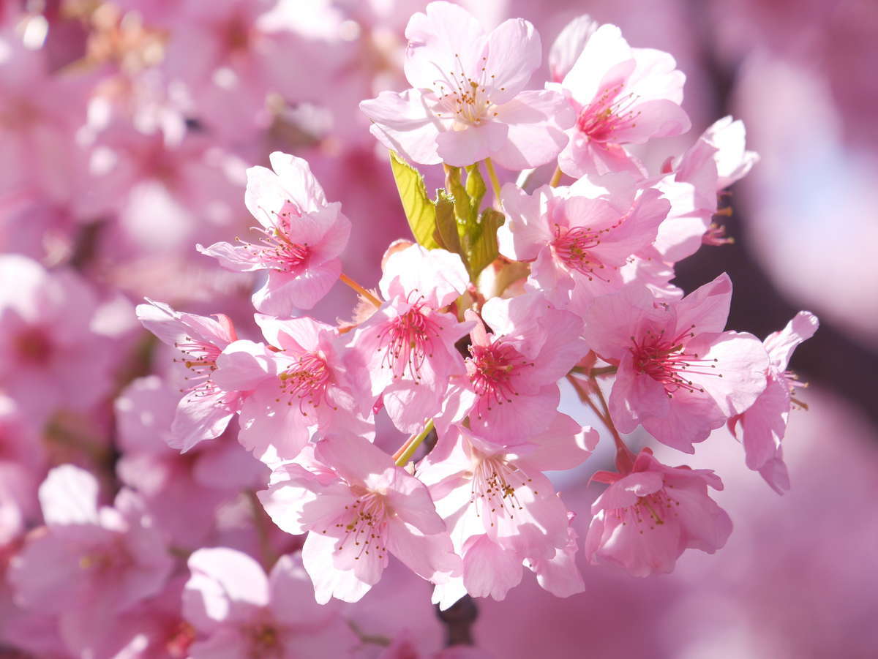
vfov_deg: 4.3
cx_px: 439
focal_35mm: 350
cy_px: 330
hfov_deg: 5.7
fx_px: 8881
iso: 200
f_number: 6.3
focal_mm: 175
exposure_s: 1/400
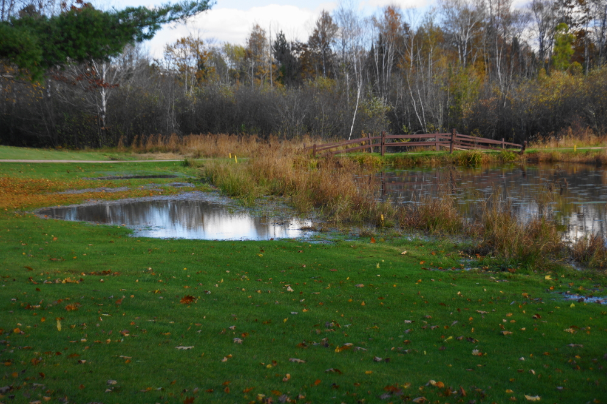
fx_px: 1264
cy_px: 202
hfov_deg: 27.0
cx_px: 304
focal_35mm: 75
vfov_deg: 18.2
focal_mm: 50
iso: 125
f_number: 4.5
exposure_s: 1/80
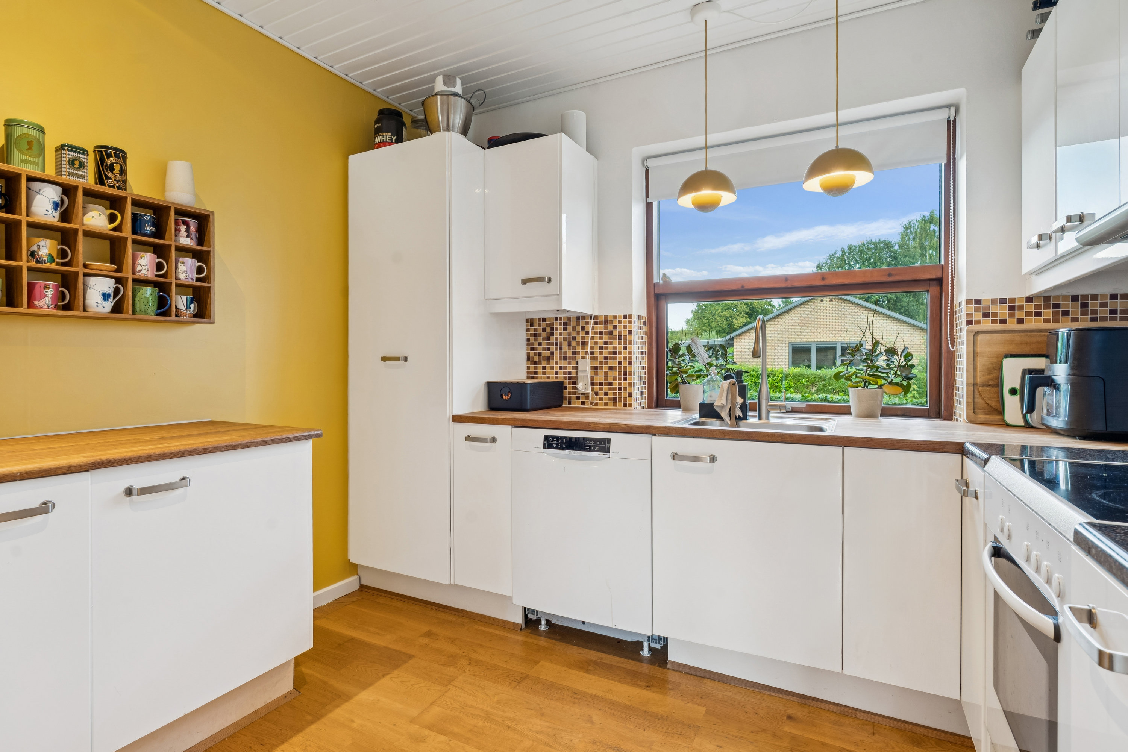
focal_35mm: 18
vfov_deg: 67.4
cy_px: 376
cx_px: 564
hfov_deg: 90.0
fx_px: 564
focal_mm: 18
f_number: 8
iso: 200
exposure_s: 1/8
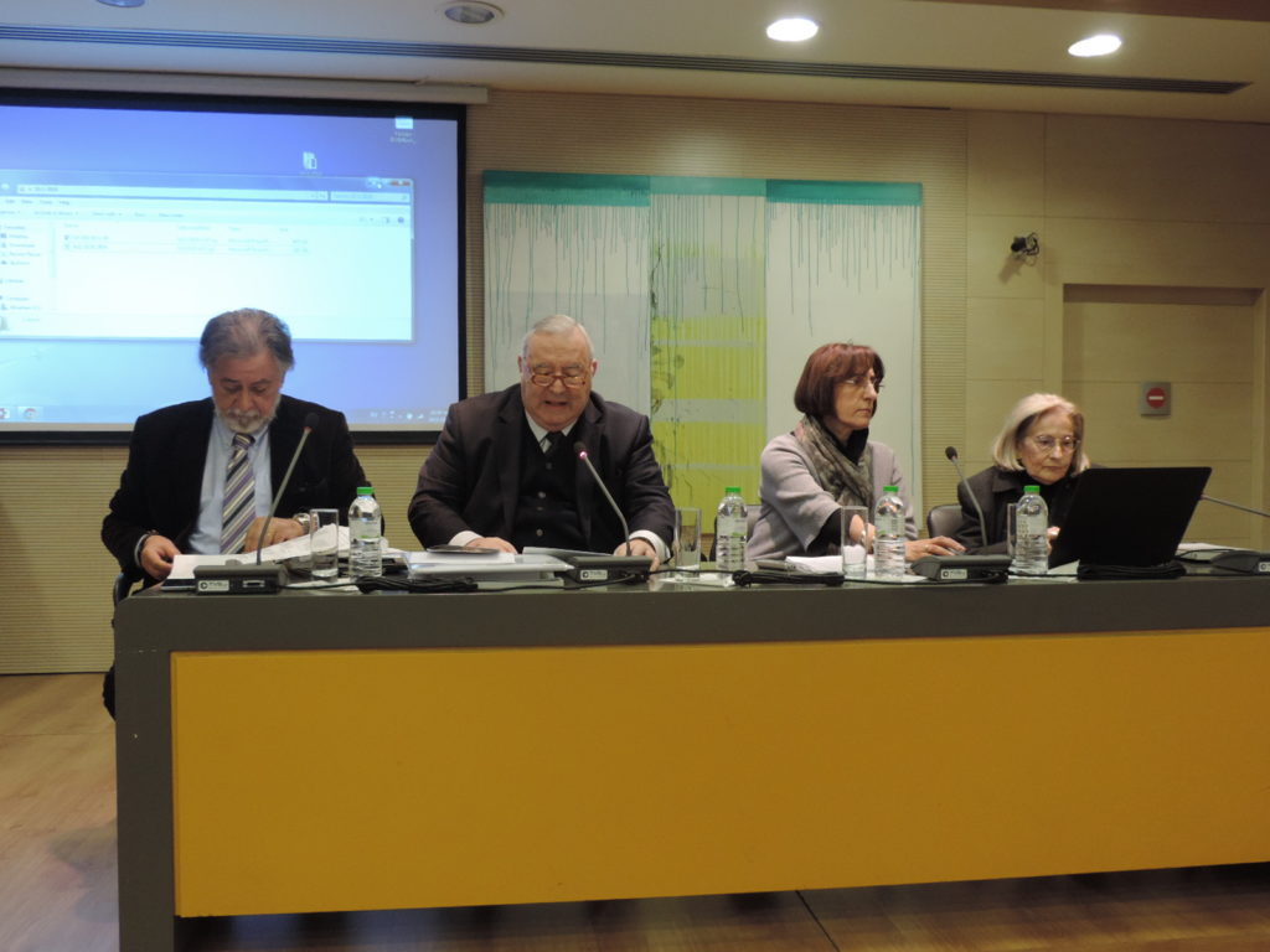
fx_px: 1211
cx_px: 635
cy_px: 476
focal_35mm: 33
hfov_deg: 55.4
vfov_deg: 42.9
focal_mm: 5.8
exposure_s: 1/40
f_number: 3.2
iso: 400
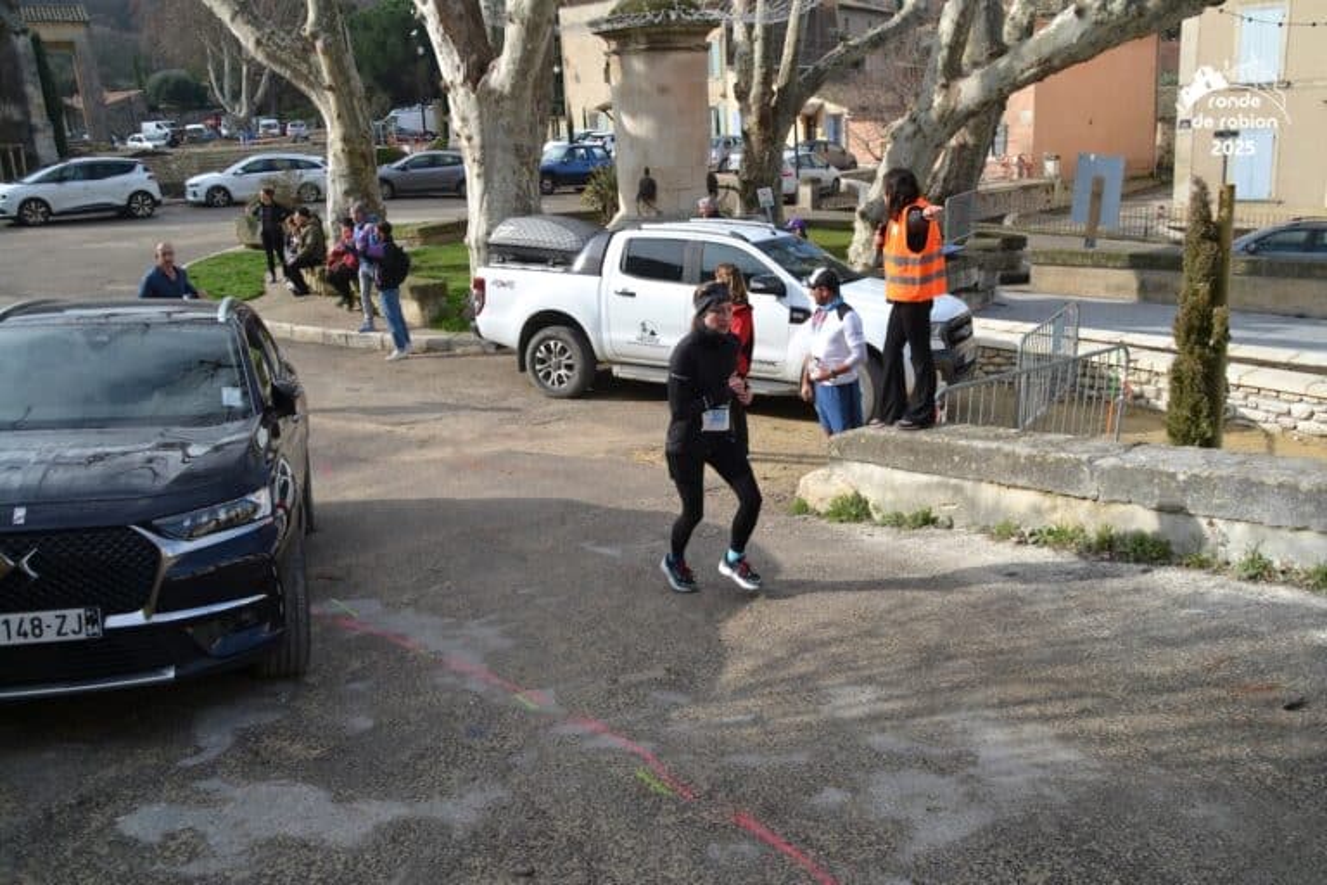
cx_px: 664
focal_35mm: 27
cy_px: 442
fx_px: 995
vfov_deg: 47.9
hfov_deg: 67.4
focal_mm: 18
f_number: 5.6
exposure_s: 1/1600
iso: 400
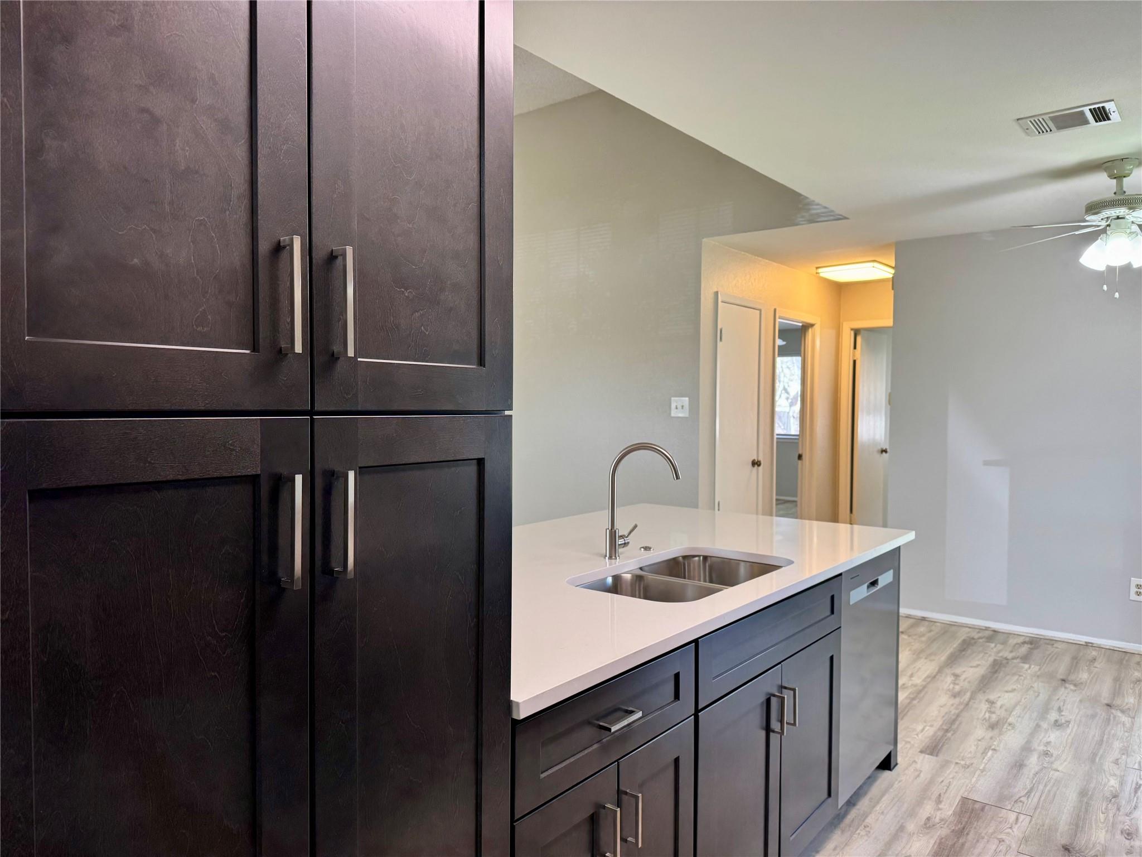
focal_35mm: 24
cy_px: 428
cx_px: 571
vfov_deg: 56.8
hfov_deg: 71.6
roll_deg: -1.0
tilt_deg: -3.1
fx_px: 792
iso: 160
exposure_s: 1/120
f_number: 1.78
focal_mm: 6.76
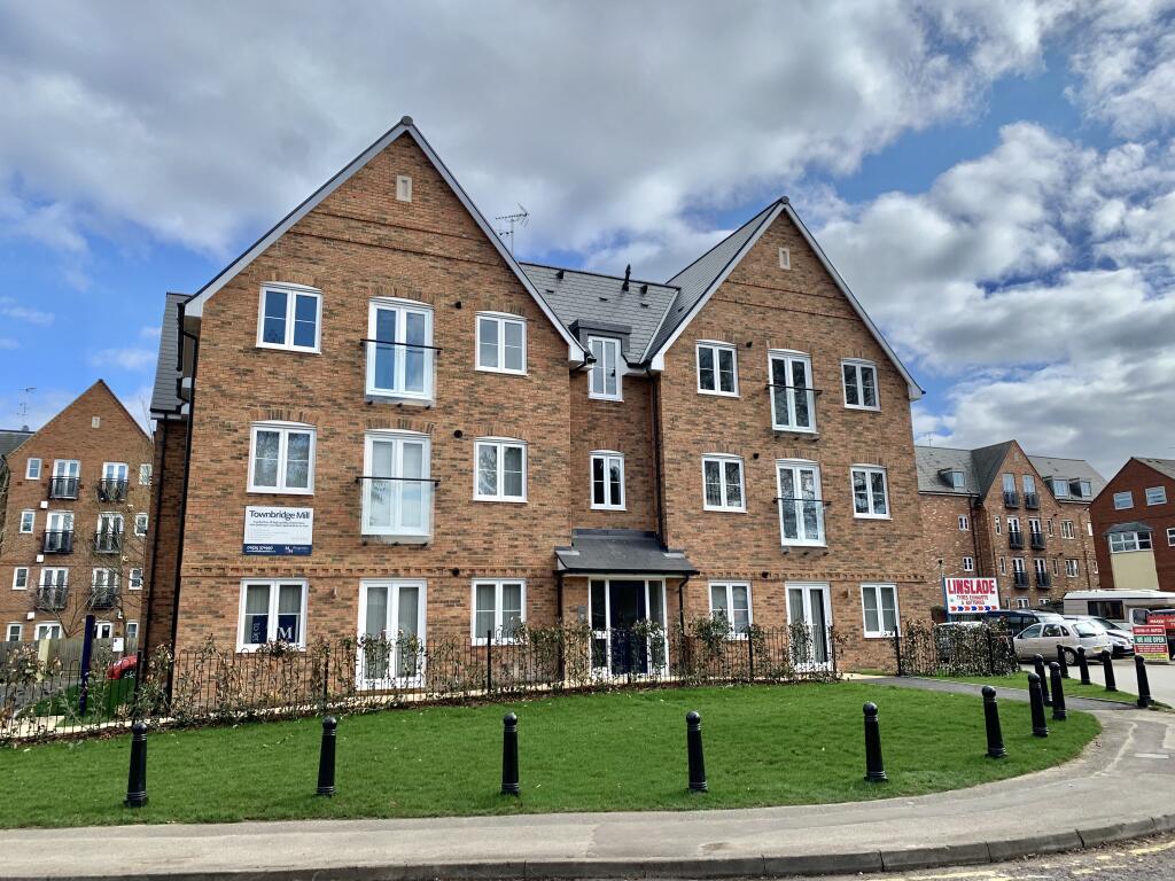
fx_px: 883
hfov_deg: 67.3
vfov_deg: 53.1
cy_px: 440
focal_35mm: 26
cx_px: 588
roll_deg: +2.3
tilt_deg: +12.4
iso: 25
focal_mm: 4.25
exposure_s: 1/2208
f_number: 1.8
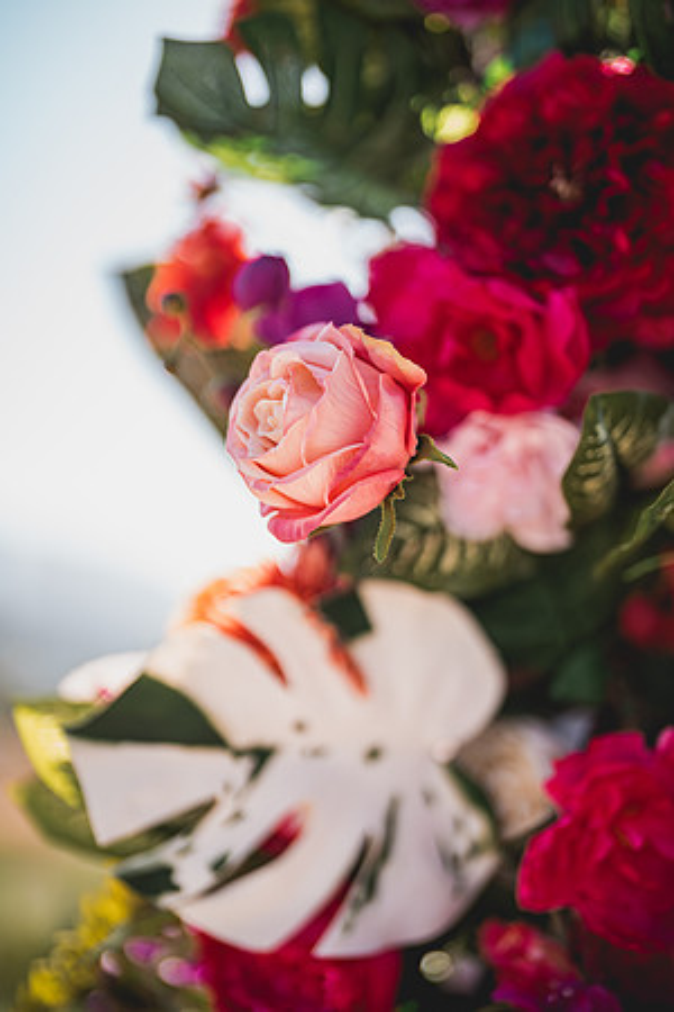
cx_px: 337
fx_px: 1404
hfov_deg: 27.0
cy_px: 506
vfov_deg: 39.6
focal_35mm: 50
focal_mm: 50
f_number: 1.2
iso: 50
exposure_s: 1/1600
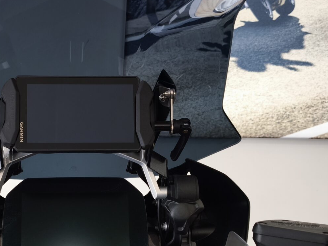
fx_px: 559
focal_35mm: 59
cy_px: 180
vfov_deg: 24.6
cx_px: 80
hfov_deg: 32.1
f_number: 1.6
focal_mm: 6.57
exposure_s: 1/100
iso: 80
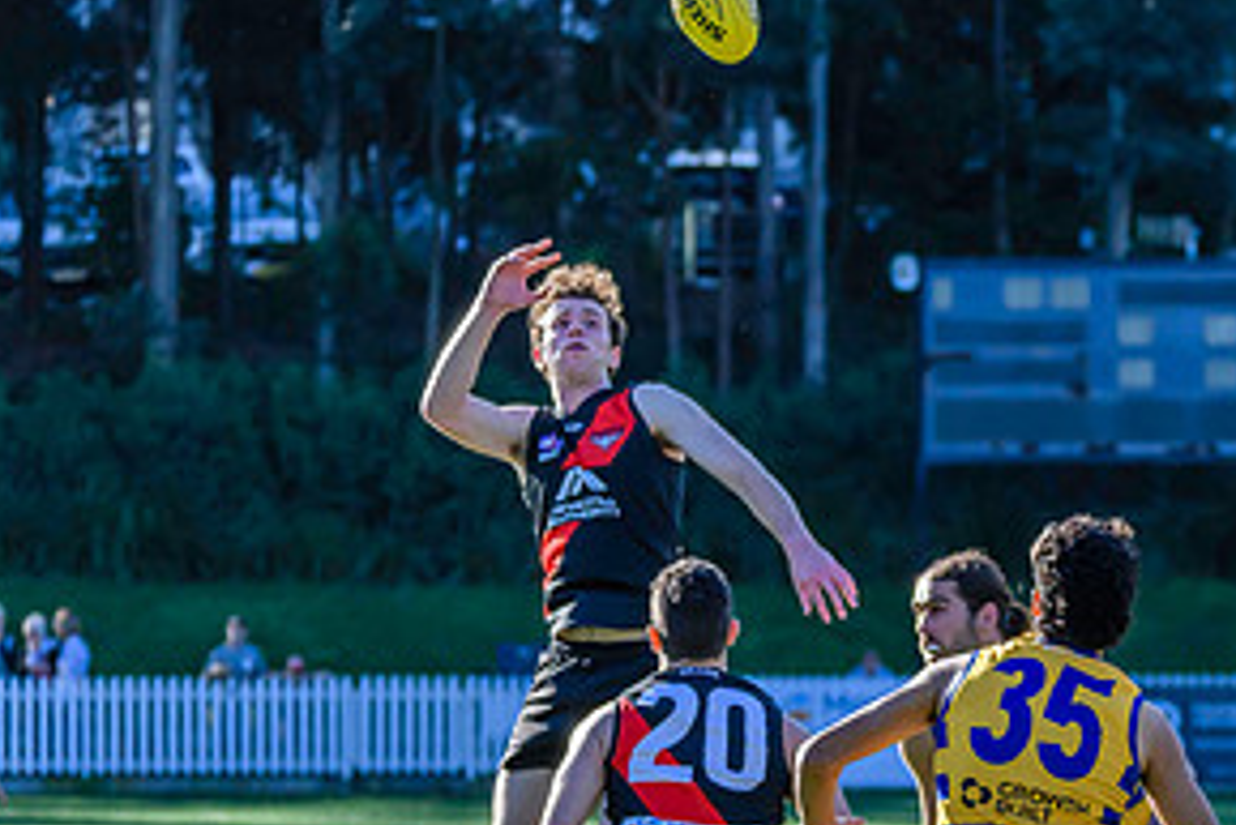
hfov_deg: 5.5
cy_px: 713
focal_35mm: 377
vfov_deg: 3.6
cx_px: 1107
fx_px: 12950
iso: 800
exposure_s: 1/2000
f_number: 5.6
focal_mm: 150
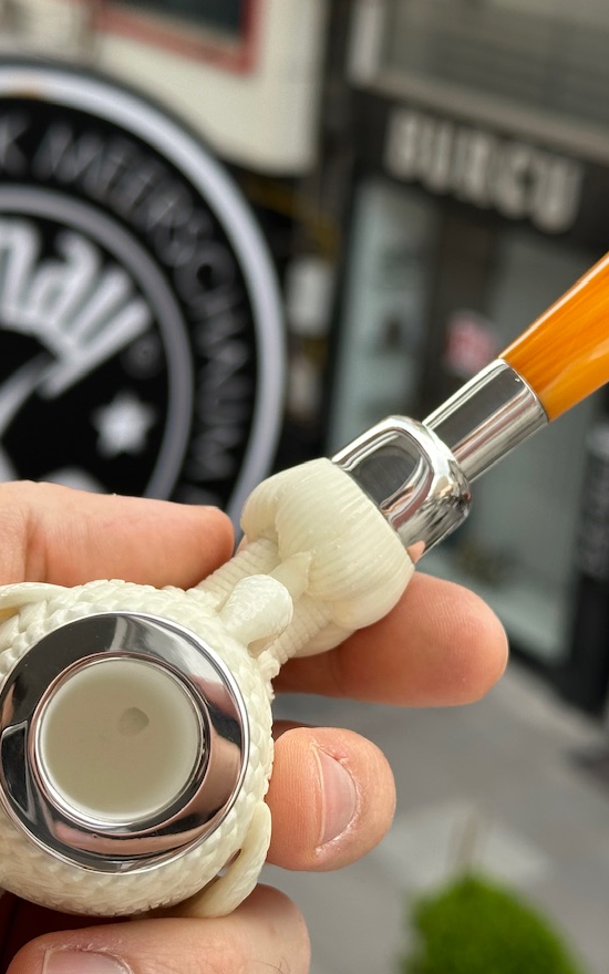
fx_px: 1965
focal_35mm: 74
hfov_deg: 17.6
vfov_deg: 27.8
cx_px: 297
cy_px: 504
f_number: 1.78
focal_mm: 6.86
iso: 64
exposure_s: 1/631
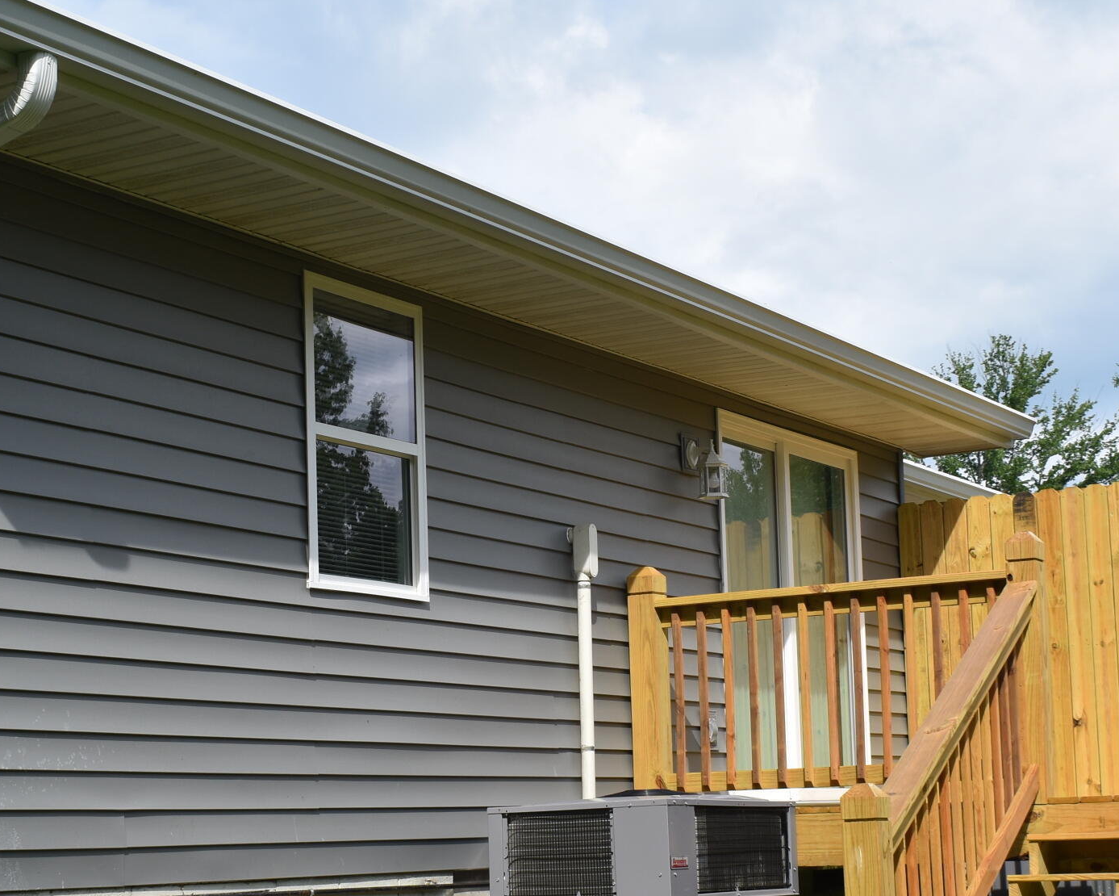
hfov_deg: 27.1
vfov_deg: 21.8
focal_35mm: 70
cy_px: 560
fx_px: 2319
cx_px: 542
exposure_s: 1/250
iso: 100
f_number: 8
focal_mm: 23
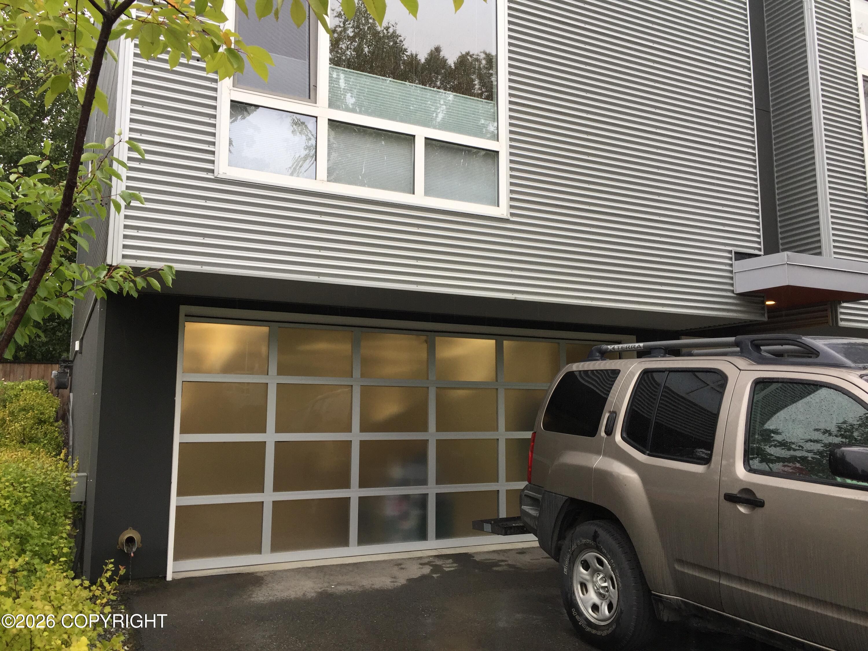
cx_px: 434
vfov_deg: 48.2
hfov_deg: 61.7
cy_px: 326
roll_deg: -0.4
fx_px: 727
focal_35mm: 29
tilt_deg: +8.0
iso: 50
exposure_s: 1/120
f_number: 2.2
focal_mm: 4.15
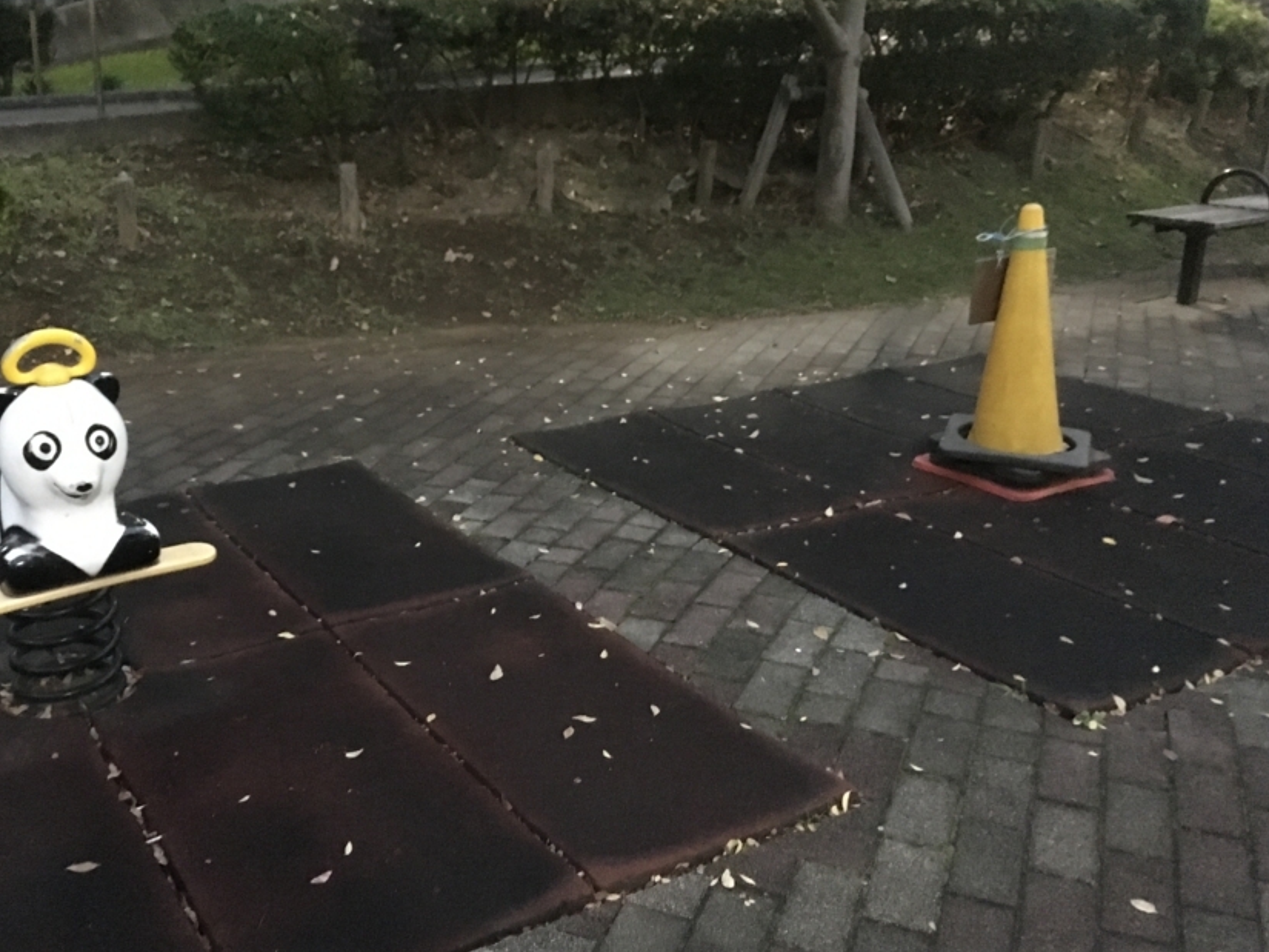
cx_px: 508
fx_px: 1320
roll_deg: +0.6
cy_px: 432
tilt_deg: -16.6
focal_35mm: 36
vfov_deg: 39.6
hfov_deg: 51.0
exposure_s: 1/15
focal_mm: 4.15
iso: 1000
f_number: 2.2
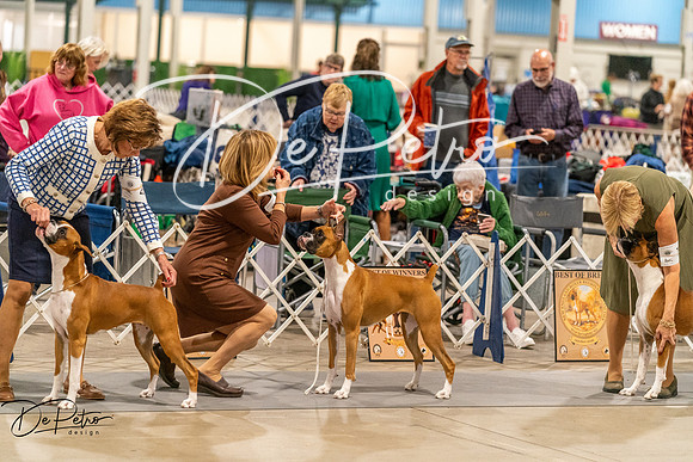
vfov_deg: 10.2
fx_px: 2599
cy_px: 231
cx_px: 346
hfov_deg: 15.2
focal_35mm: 135
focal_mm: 135
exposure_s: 1/250
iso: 6400
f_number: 3.5
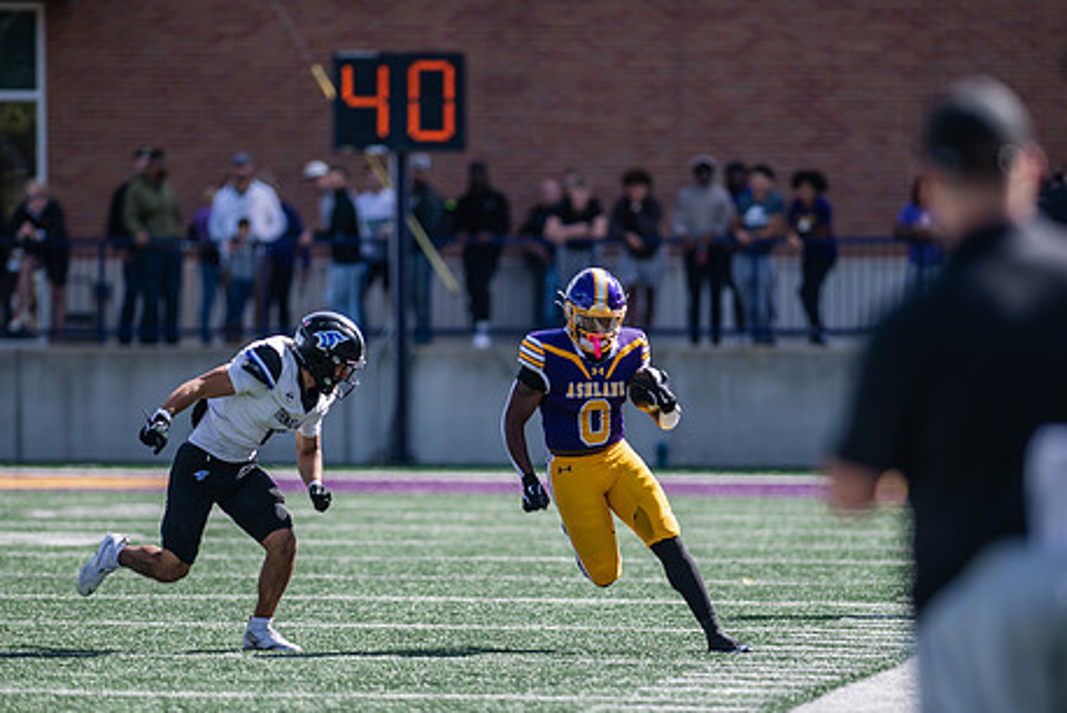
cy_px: 425
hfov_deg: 5.4
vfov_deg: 3.6
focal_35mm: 380
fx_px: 11269
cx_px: 550
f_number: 3.2
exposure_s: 1/800
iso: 80
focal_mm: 300
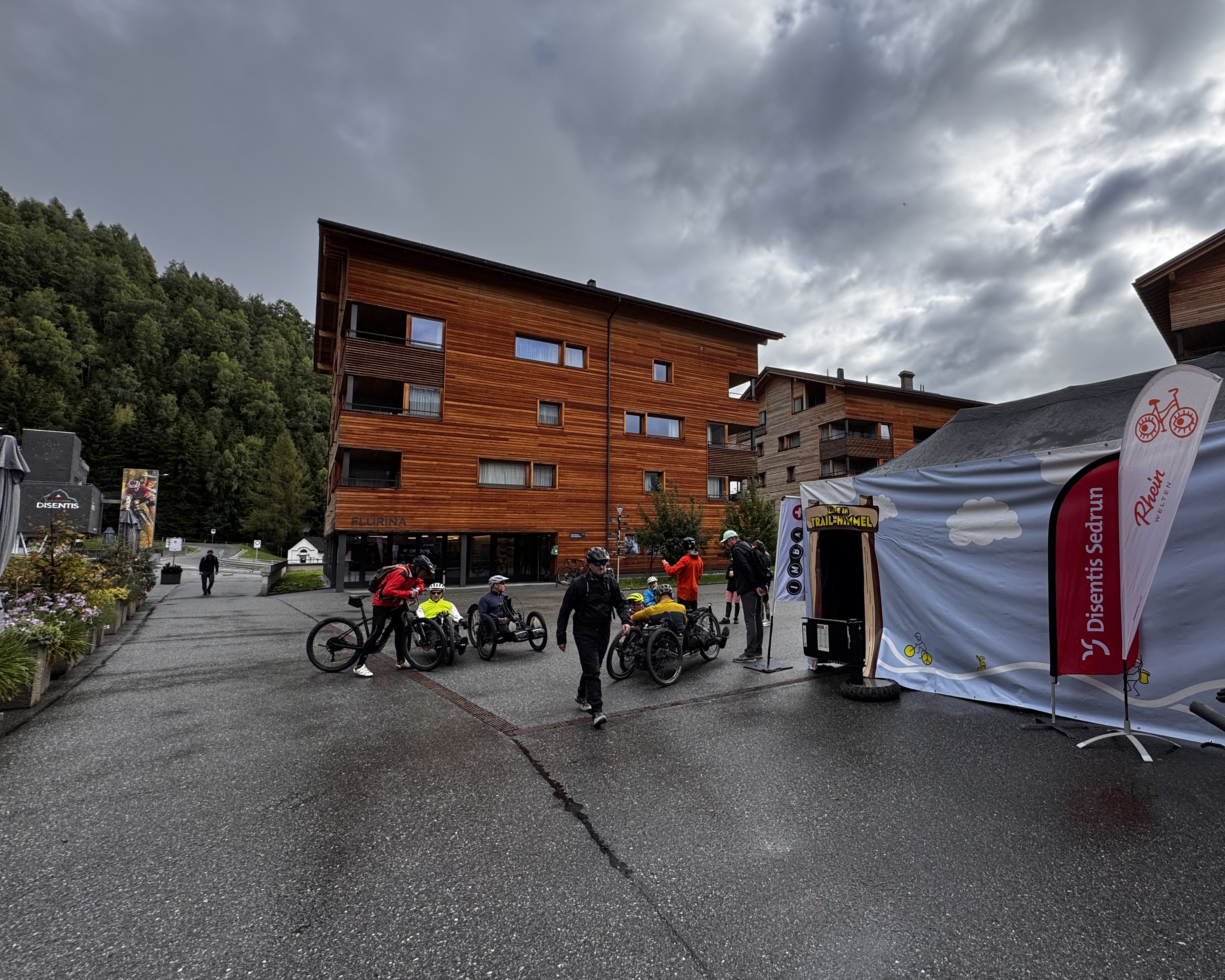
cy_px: 488
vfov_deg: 77.0
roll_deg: +1.1
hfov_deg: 88.1
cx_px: 753
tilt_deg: +6.6
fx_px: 616
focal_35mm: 17
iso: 40
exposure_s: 1/687
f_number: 2.2
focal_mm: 2.22
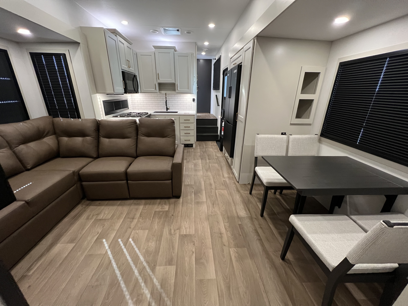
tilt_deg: -21.5
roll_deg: +1.2
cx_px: 204
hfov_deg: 106.2
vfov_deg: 89.9
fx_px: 153
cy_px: 153
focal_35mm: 13
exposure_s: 1/60
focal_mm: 1.57
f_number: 1.8
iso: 800
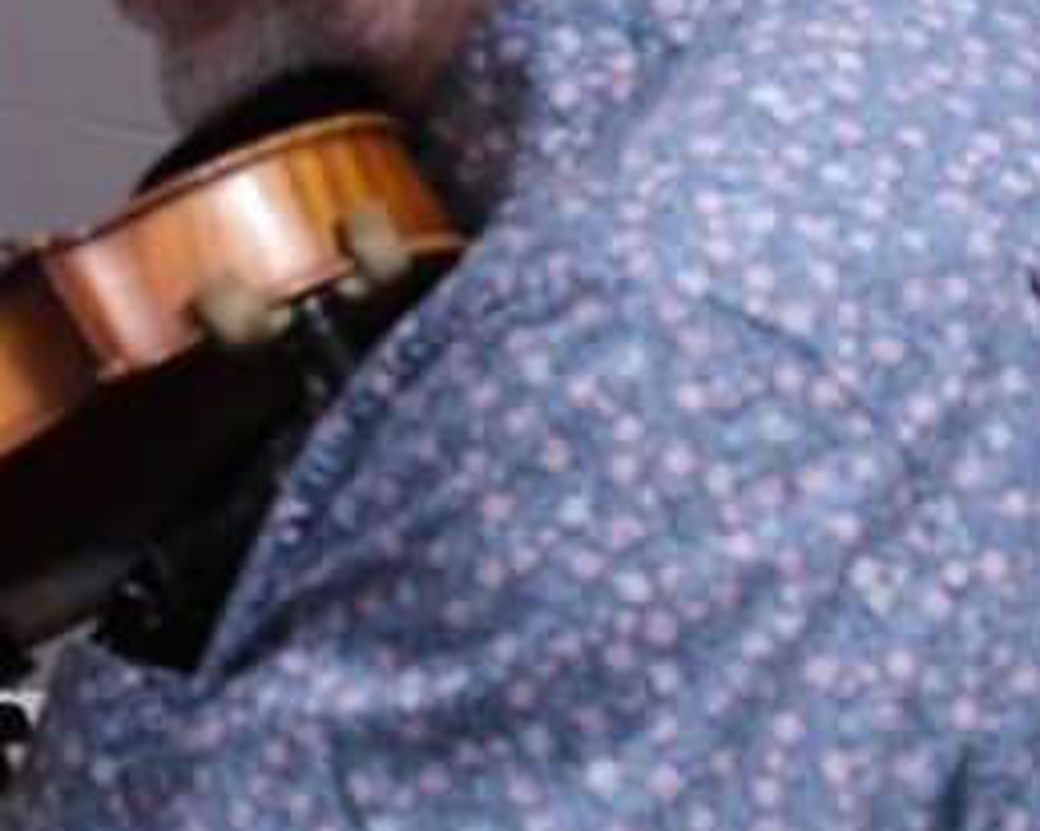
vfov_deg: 3.7
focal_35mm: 413
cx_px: -411
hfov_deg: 4.7
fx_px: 12703
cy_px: 69
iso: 400
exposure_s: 1/1900
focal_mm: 83.8
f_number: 6.4
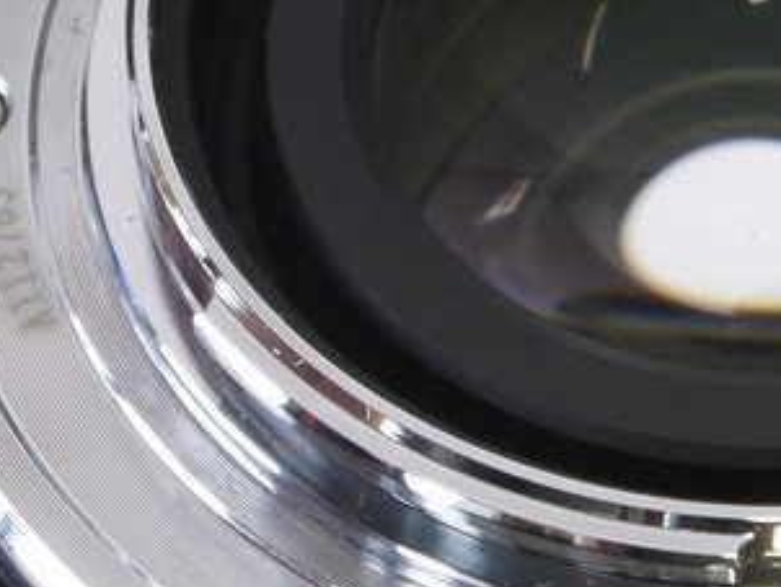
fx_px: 5735
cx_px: 835
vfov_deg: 5.9
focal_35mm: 254
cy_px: 375
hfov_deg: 7.7
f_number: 11
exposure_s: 1/10
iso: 400
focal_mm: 32
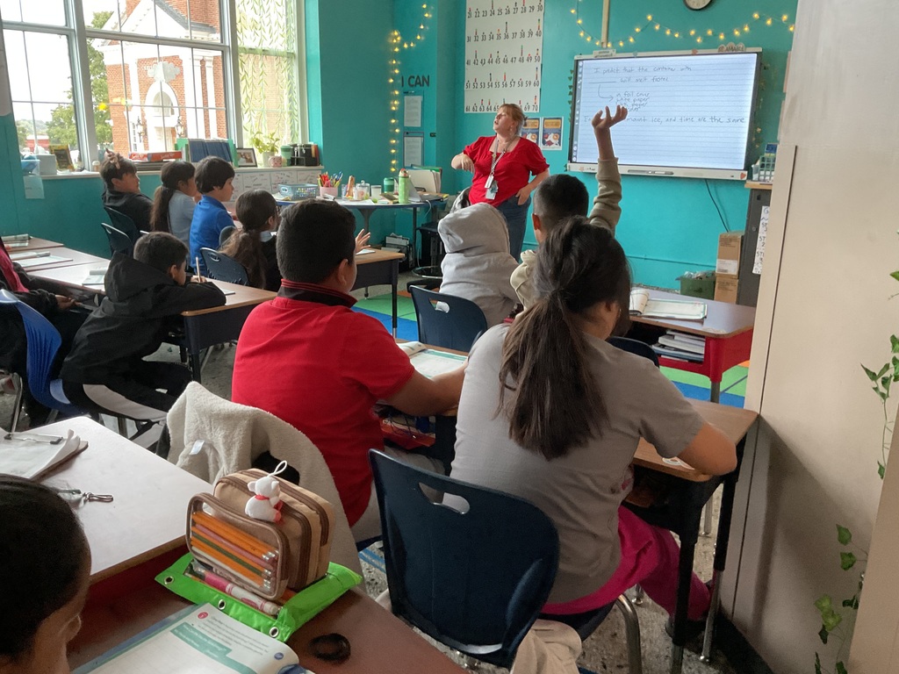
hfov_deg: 61.7
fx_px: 753
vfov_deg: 48.2
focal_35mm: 29
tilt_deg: -14.9
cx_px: 450
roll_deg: -1.2
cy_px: 337
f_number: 1.8
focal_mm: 3
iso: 200
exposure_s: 1/60
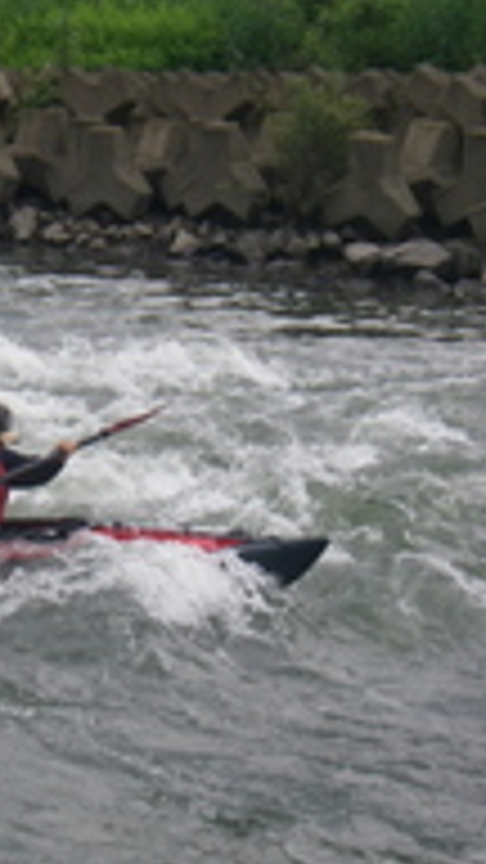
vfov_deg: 17.2
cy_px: 412
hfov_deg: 9.6
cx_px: -99
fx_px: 2864
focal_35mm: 125
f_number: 3.7
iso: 64
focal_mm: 10.5
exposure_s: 1/200
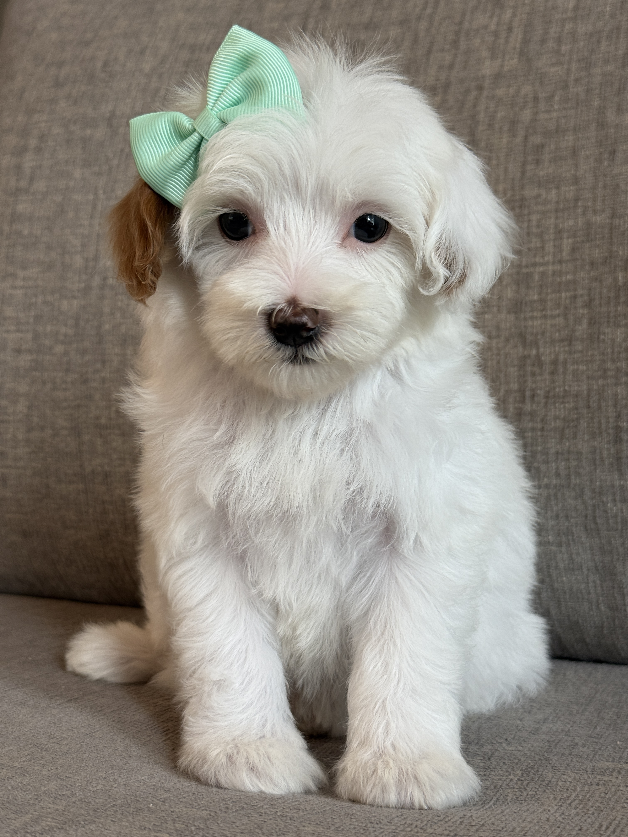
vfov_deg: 39.7
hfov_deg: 30.3
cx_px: 314
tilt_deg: -3.3
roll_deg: -1.1
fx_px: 1161
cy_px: 418
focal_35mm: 48
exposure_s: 1/60
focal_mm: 6.76
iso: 64
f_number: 1.78
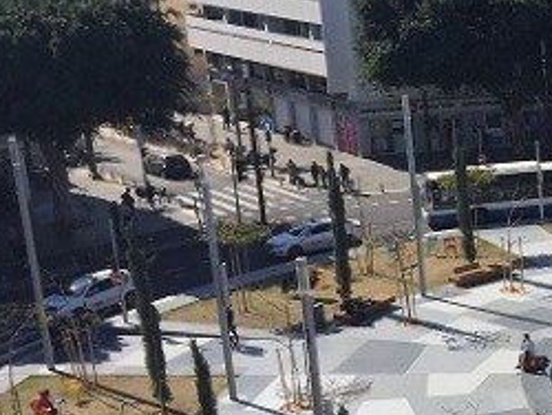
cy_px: 338
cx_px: 832
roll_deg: -1.0
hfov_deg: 19.2
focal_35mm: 89
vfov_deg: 16.5
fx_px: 1421
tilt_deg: -18.2
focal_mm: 4.15
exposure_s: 1/2326
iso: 32
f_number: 2.2
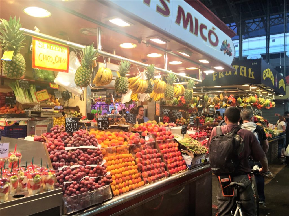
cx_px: 144
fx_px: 242
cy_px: 108
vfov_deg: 48.2
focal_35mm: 29
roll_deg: -2.3
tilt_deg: +3.8
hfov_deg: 61.7
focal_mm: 4.15
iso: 32
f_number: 2.2
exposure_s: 1/100
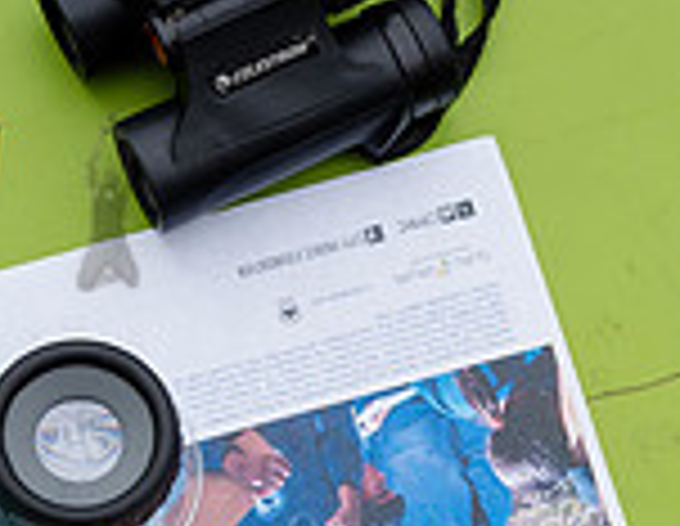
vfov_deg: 8.5
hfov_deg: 11.2
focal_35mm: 175
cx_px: 320
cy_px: 688
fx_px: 3479
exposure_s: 1/320
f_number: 4.5
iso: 250
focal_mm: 38
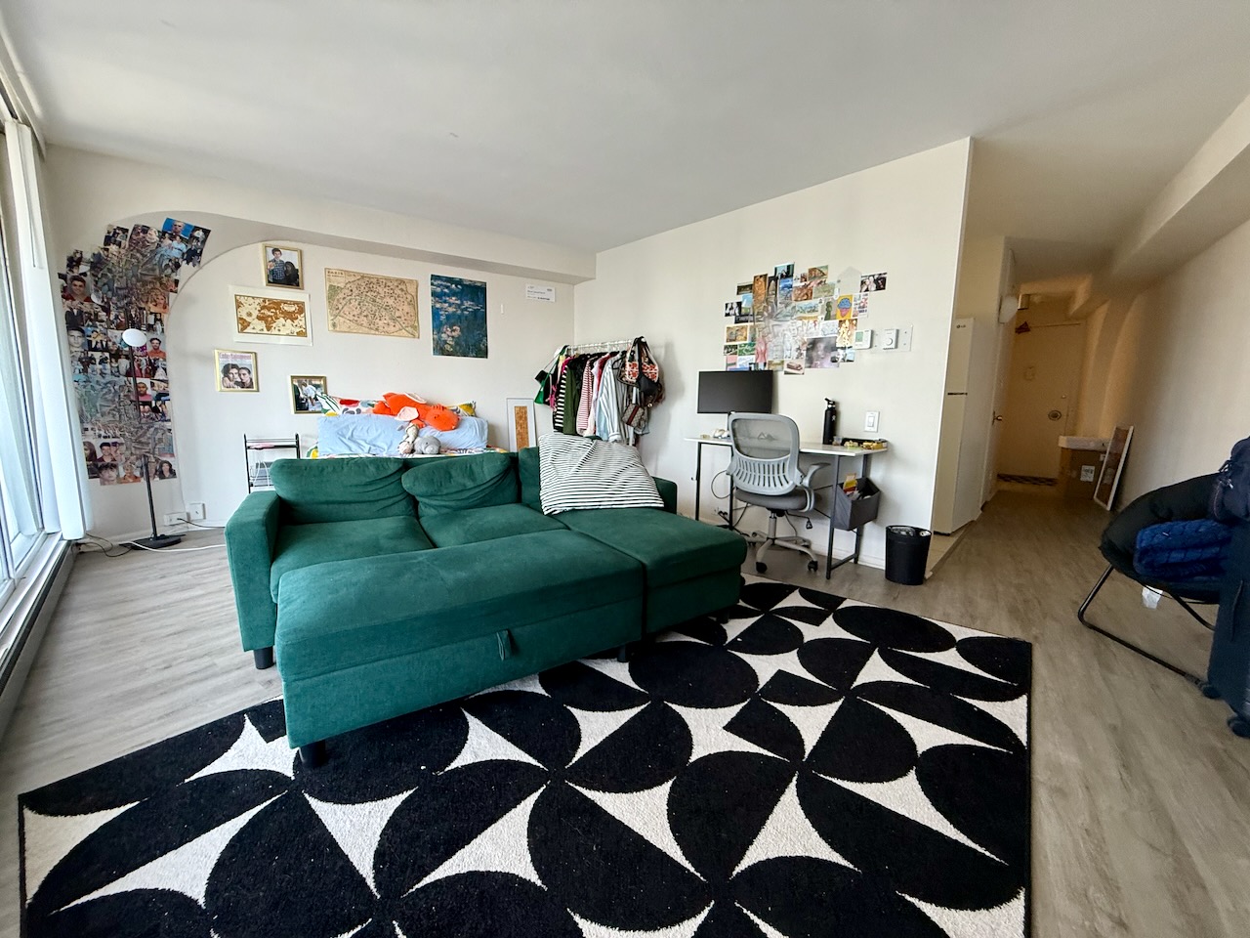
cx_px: 625
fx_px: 506
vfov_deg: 85.7
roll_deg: -3.0
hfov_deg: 102.1
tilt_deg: -5.5
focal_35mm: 14
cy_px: 469
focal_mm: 2.22
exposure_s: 1/99
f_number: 2.2
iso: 200
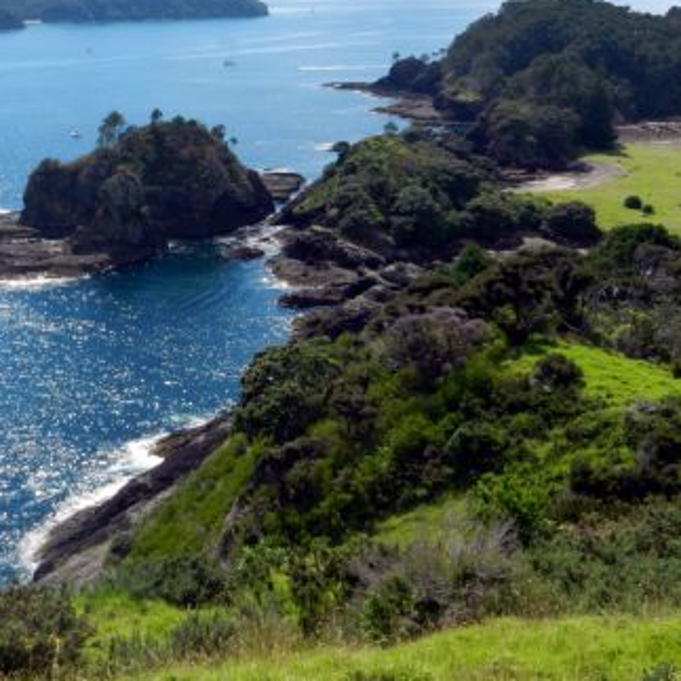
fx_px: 1202
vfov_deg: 31.6
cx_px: 137
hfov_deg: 30.9
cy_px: 283
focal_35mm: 54
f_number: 4
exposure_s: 1/1600
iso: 200
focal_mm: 6.9
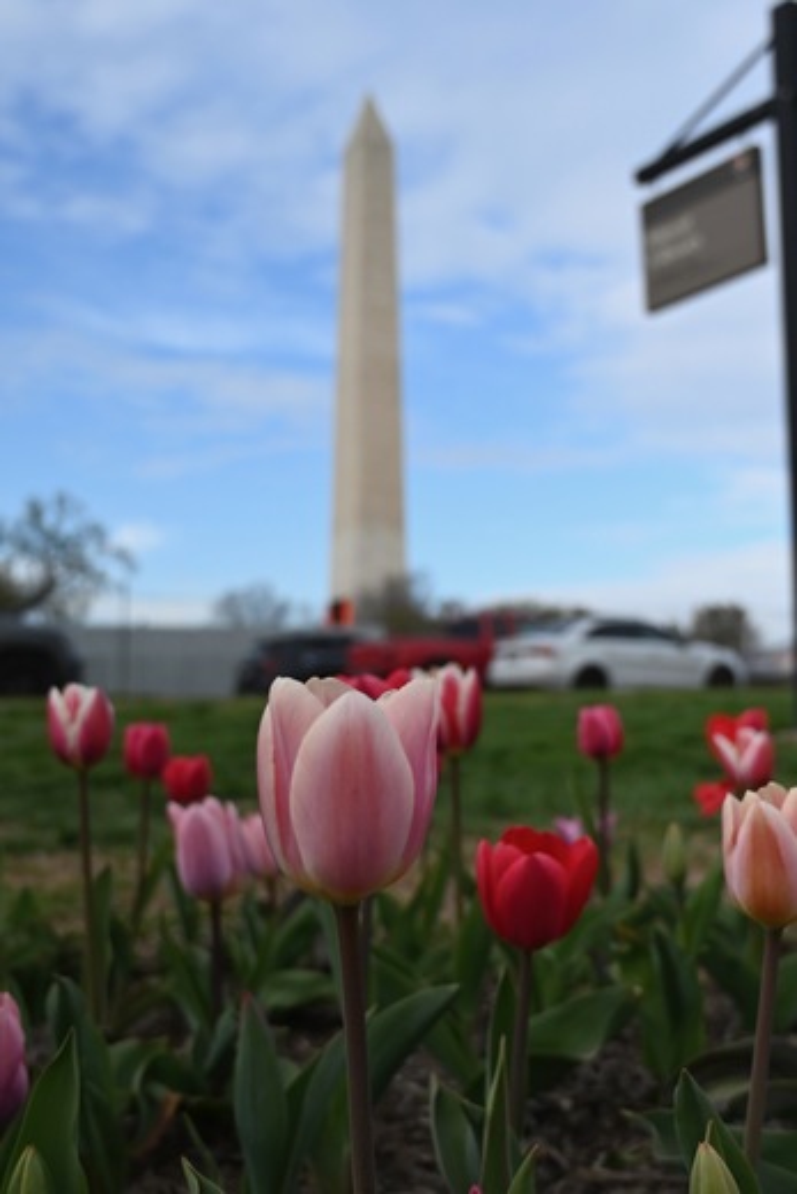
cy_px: 597
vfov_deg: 53.1
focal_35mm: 36
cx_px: 398
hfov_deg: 36.9
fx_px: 1195
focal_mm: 24
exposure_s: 1/3200
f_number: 4
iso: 500
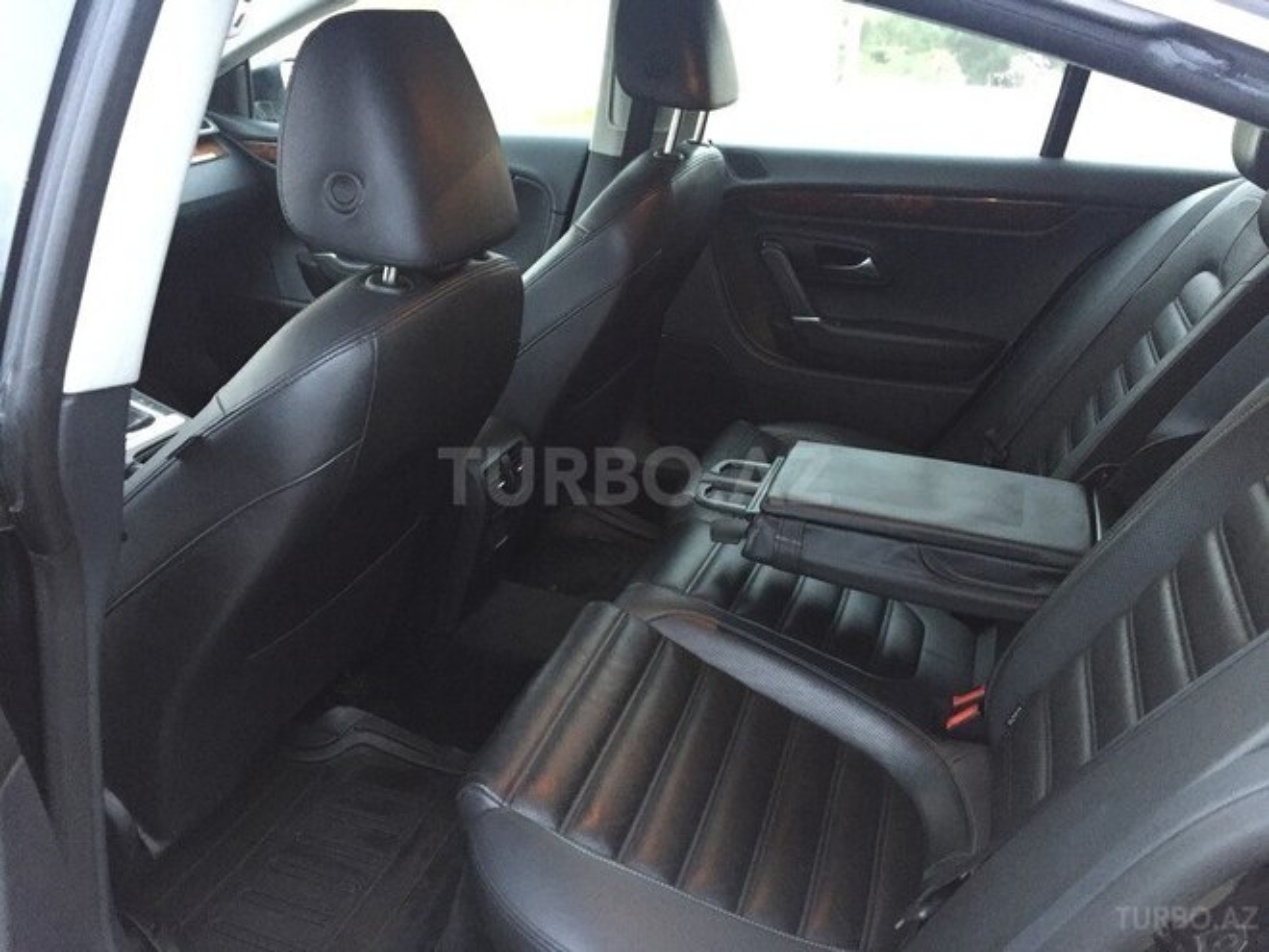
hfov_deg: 61.7
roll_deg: -2.6
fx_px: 1063
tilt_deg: -24.6
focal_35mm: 29
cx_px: 634
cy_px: 476
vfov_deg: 48.2
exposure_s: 1/17
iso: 250
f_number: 2.2
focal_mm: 4.15
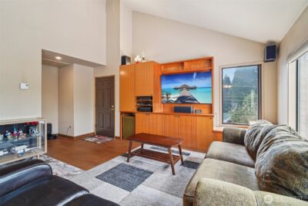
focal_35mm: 16
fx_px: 137
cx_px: 154
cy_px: 103
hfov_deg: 96.7
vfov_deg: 73.8
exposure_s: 1/40
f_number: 8
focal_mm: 16
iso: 1600
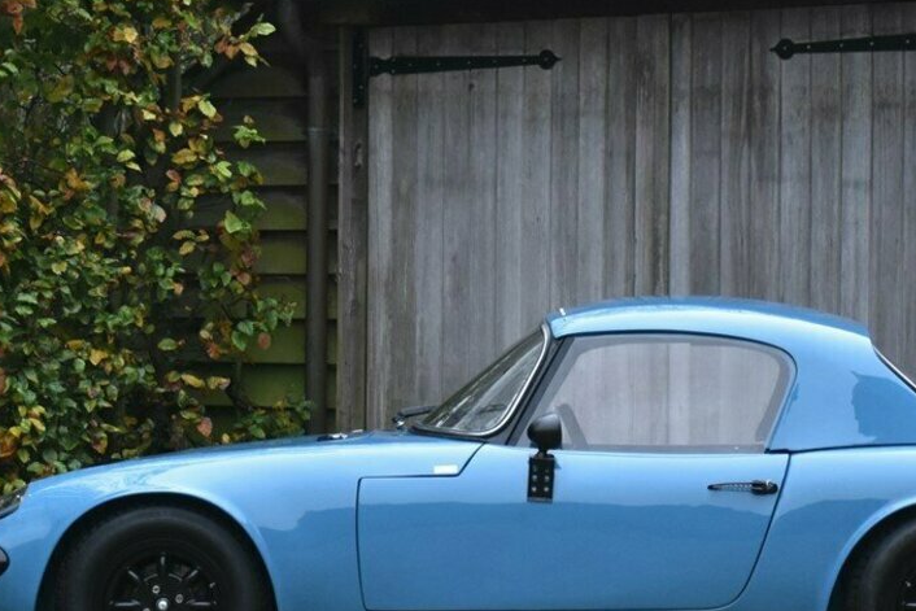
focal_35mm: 102
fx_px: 2596
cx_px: 573
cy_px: 489
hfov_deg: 20.0
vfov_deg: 13.4
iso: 1000
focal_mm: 40
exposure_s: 1/125
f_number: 4.5
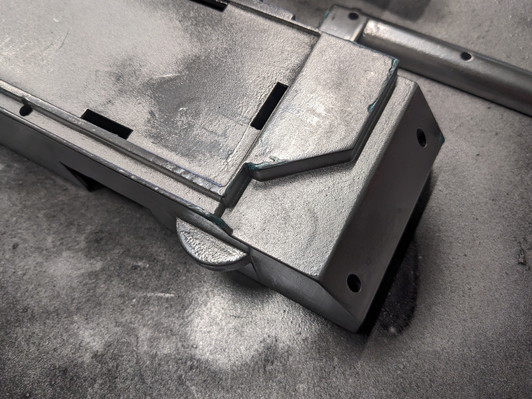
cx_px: 270
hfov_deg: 63.4
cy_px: 202
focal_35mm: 28
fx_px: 430
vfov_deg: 49.7
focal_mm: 4.38
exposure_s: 1/120
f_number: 1.73
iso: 68
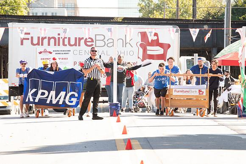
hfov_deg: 7.8
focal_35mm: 265
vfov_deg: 5.2
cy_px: 81
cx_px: 129
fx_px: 1810
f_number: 7.1
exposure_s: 1/320
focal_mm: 200
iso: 640
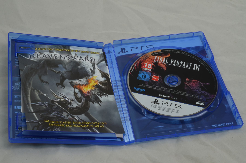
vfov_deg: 22.5
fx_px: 409
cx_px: 123
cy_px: 82
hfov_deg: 33.5
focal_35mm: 60
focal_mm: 40
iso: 100
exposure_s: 1/2
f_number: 20
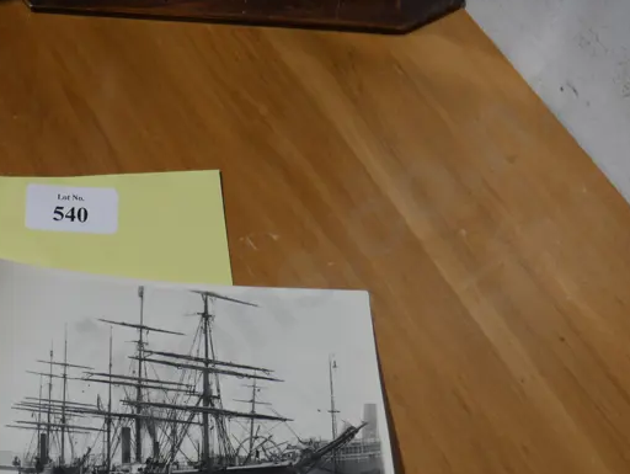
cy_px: 464
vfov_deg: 25.0
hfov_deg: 32.6
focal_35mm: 56
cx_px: 60
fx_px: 1020
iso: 200
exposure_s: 1/100
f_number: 3.5
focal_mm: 14
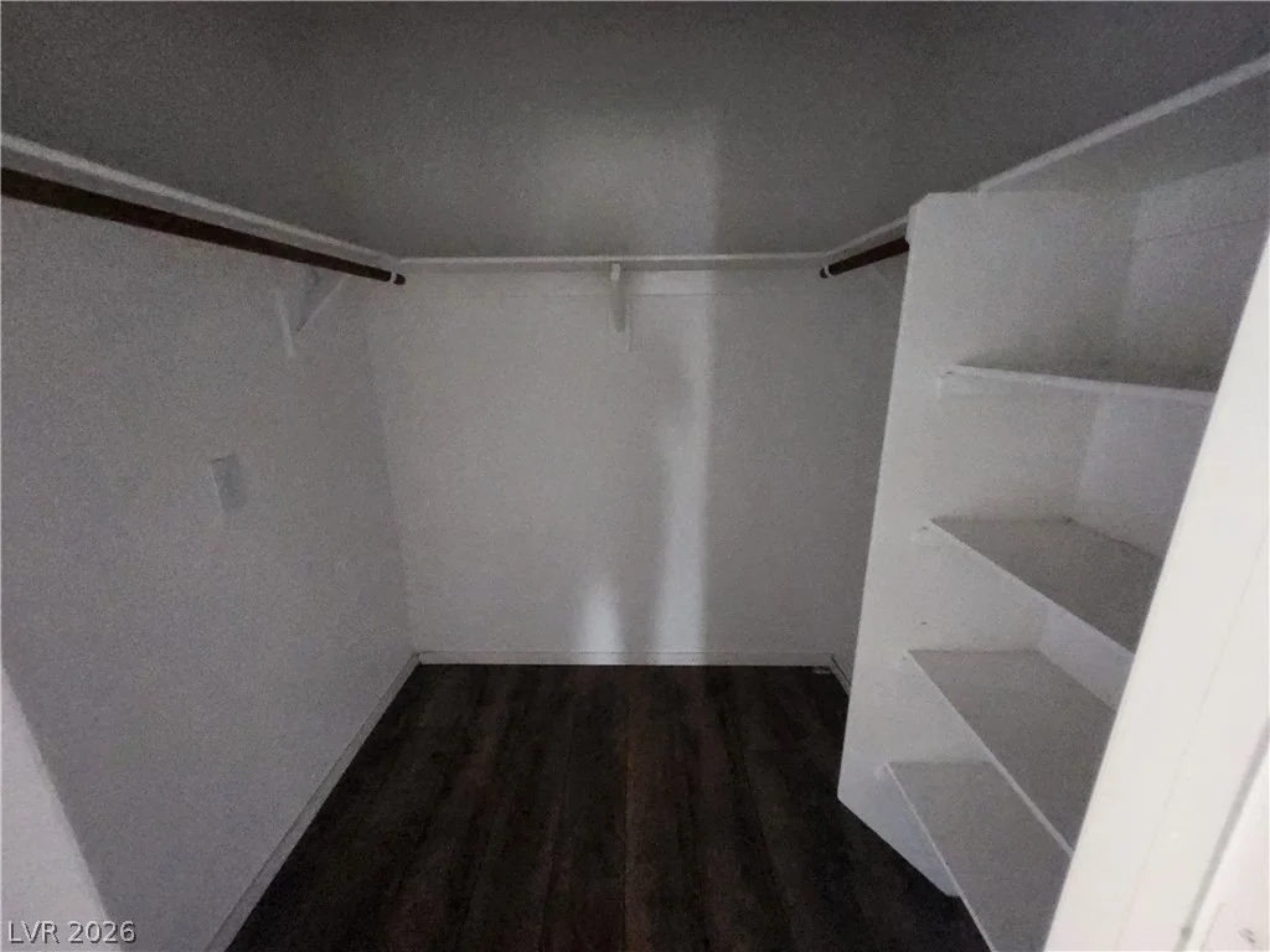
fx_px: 477
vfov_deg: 89.9
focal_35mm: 13
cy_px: 476
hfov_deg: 106.2
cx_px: 635
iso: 800
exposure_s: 1/24
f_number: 2.2
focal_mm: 1.74
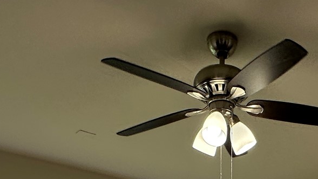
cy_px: 404
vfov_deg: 15.4
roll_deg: -0.6
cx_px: 234
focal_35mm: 53
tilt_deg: -9.6
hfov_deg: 38.3
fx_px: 447
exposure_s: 1/181
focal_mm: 2.22
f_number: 2.2
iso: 40
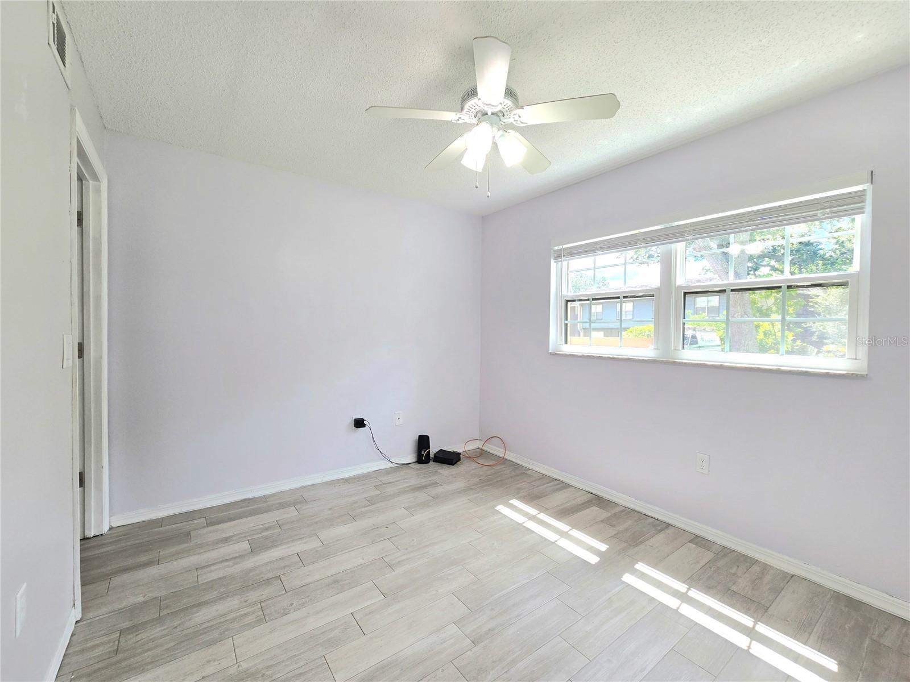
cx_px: 455
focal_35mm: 13
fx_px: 342
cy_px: 341
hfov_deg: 106.2
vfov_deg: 89.9
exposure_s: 1/120
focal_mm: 2.2
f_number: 2.2
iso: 50
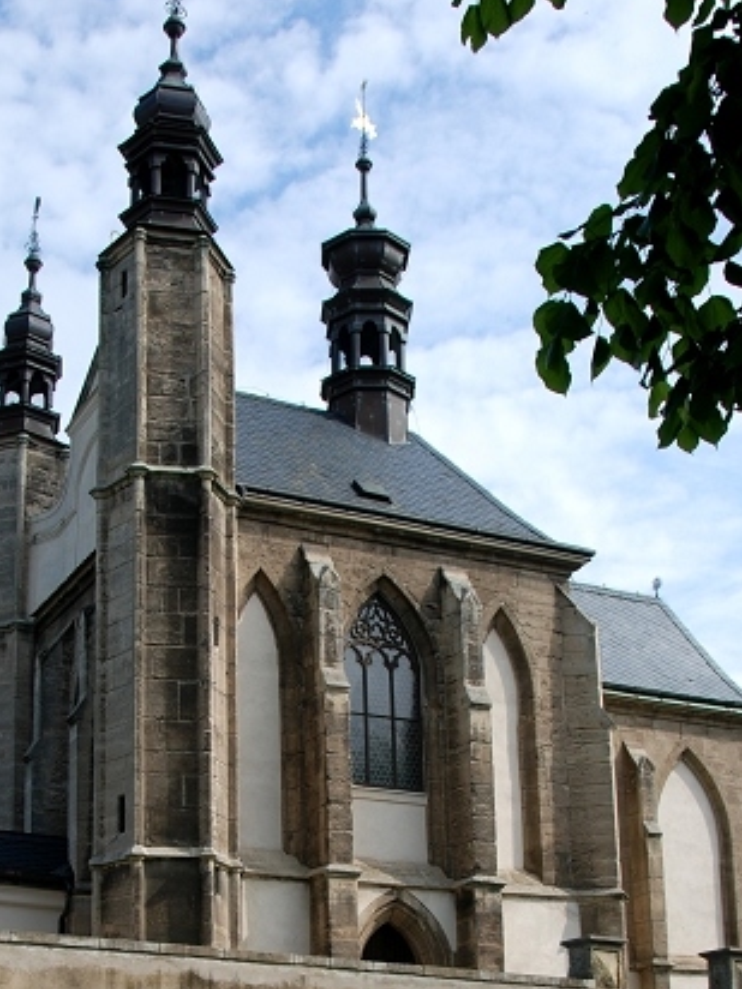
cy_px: 797
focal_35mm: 54
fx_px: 1543
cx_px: 309
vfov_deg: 34.4
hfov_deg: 27.0
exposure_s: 1/250
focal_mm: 22
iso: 100
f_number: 8
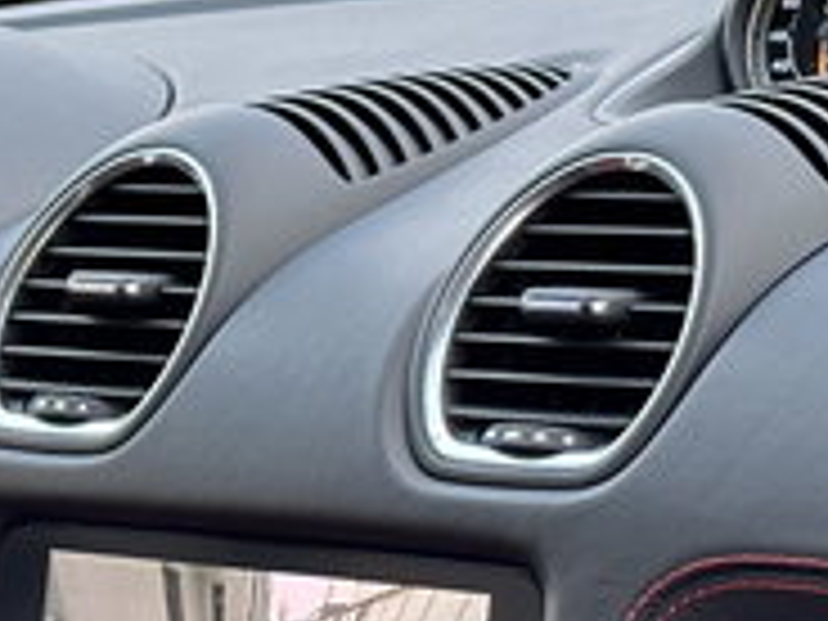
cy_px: 590
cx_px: 94
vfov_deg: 7.4
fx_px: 4784
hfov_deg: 9.8
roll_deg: +7.2
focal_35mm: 200
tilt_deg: -10.8
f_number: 1.78
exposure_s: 1/60
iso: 160
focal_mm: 6.86
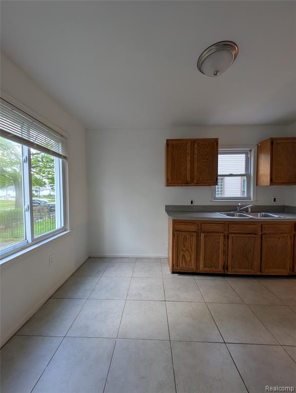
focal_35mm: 12
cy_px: 196
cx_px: 148
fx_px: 137
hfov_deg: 94.6
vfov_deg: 110.5
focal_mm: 2.23
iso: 46
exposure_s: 1/52.7
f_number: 1.95
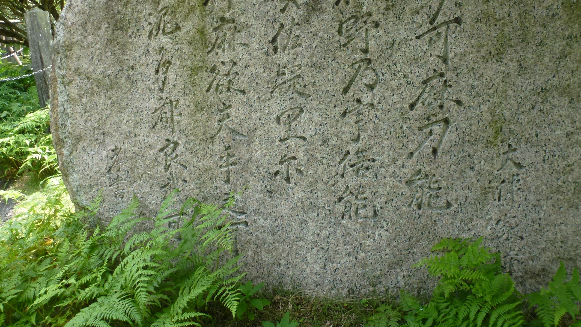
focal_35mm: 31
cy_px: 109
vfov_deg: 37.4
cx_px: 290
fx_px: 478
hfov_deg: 62.6
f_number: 3.5
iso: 200
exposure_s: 1/250
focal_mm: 5
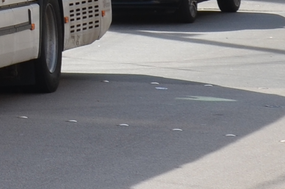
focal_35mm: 420
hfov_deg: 4.7
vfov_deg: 3.2
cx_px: -536
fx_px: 3317
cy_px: -288
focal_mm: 40
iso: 160
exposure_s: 1/320
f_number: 8
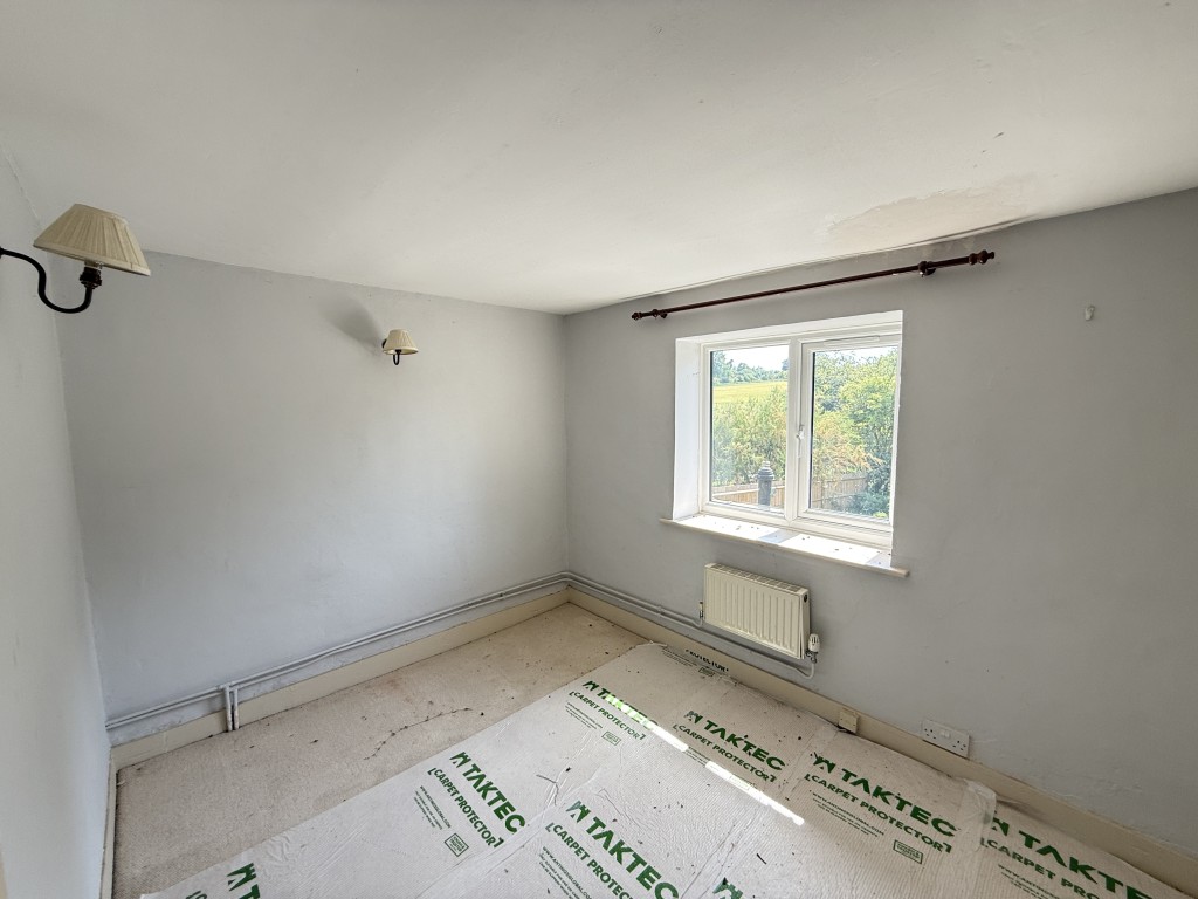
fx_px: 485
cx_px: 599
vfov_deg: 85.7
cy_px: 450
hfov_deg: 102.1
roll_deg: +0.1
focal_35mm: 14
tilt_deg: -5.8
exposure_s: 1/119
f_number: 2.2
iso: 64
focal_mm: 2.22
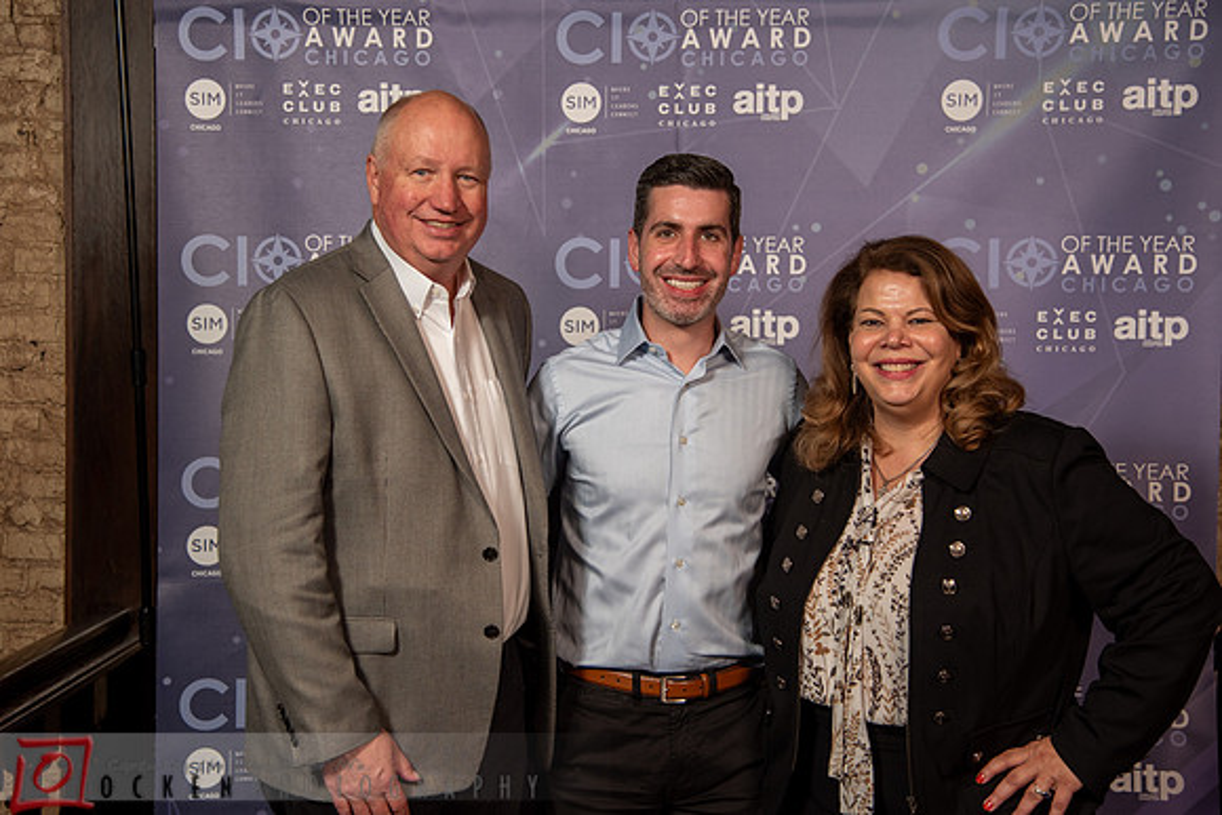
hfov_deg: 36.4
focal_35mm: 55
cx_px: 572
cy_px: 398
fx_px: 1856
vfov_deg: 24.8
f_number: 4
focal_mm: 50
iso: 400
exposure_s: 1/125
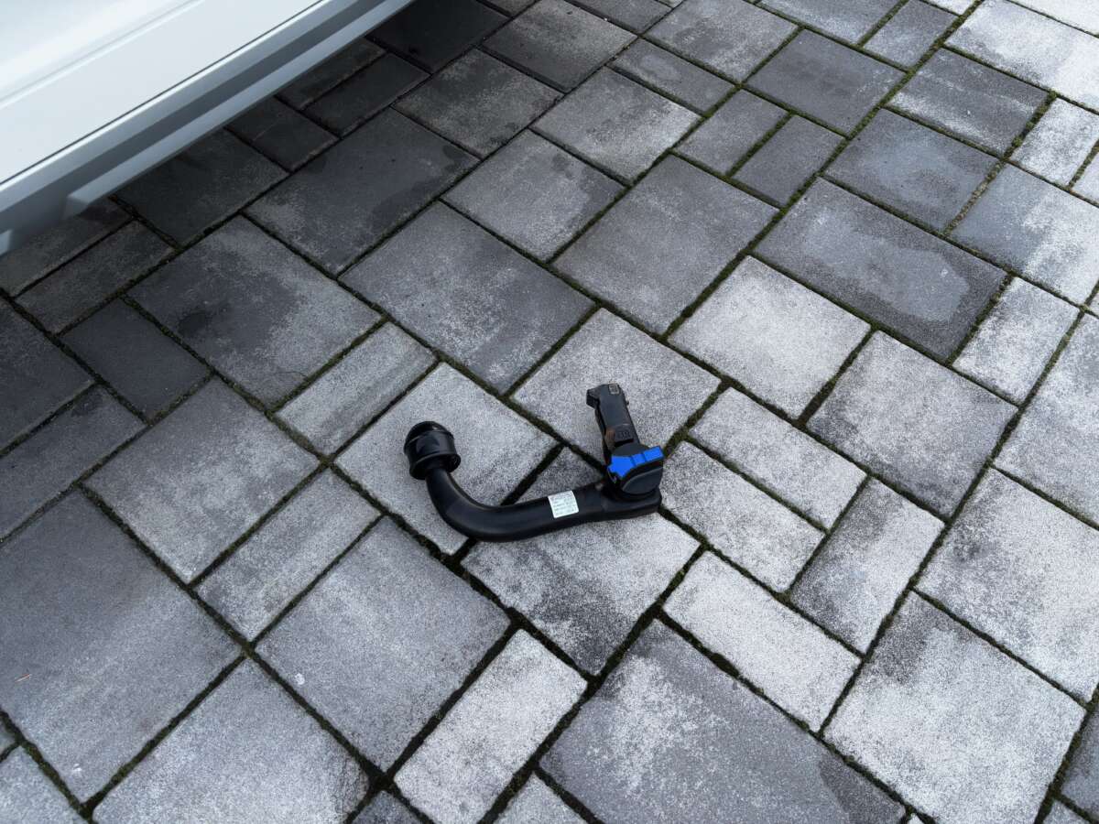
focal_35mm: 26
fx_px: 825
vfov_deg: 53.1
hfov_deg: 67.3
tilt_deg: -55.8
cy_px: 412
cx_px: 550
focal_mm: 5.96
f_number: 1.6
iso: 160
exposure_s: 1/50
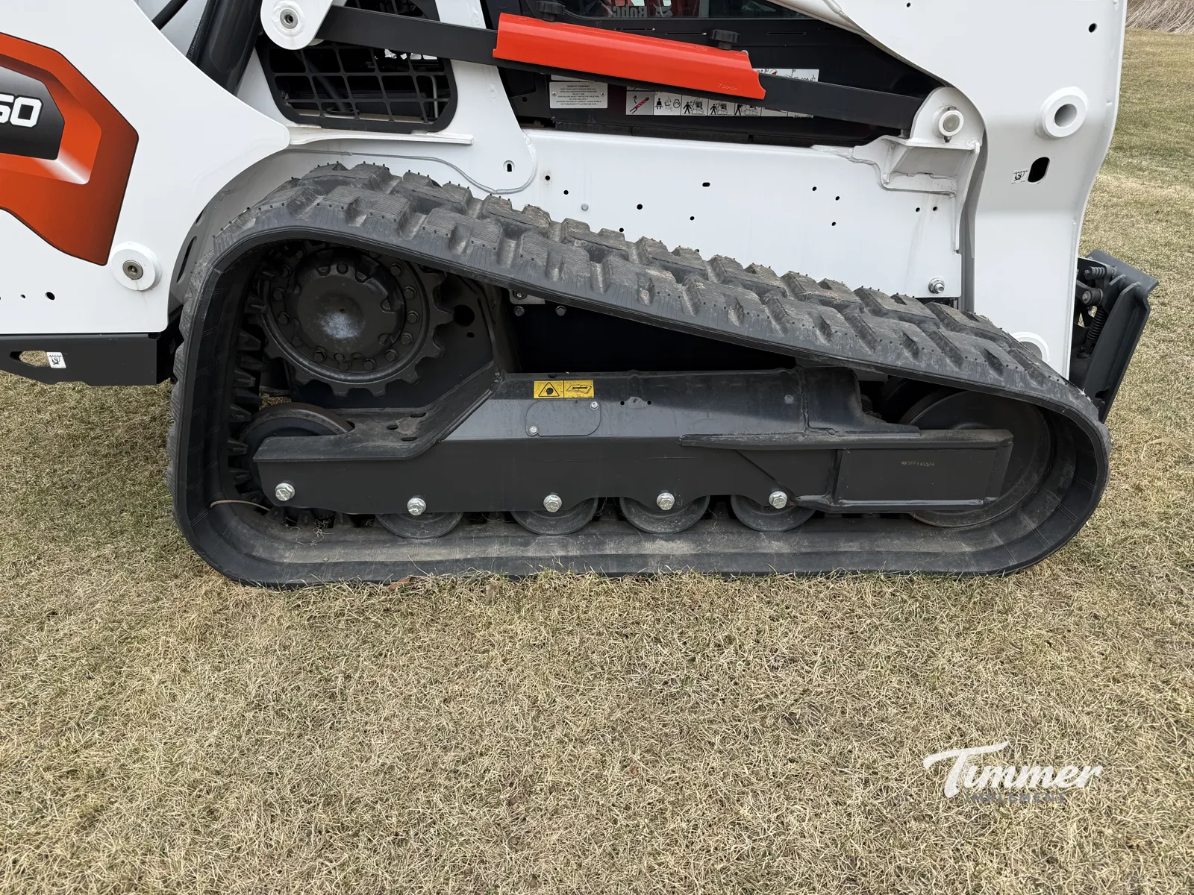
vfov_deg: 56.8
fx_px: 828
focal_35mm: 24
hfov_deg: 71.6
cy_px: 448
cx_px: 597
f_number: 1.78
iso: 80
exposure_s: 1/1271
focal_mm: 6.76
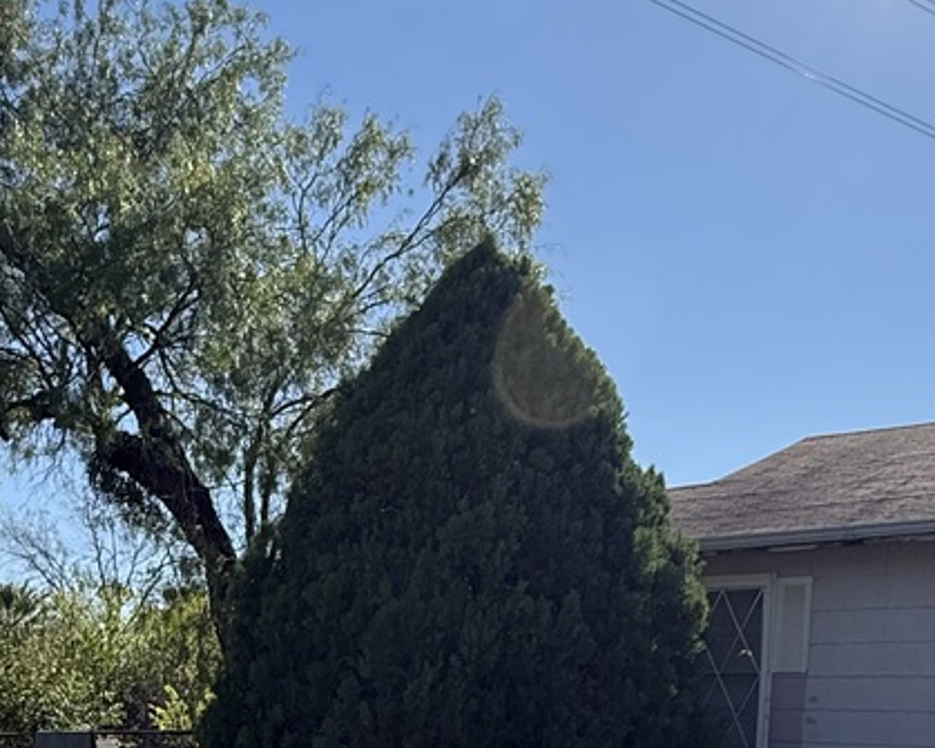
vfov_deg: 29.8
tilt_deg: +1.9
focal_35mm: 47
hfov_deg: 39.1
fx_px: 1300
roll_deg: -2.7
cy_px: 755
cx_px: 319
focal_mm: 2.22
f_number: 2.2
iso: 64
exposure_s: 1/1901
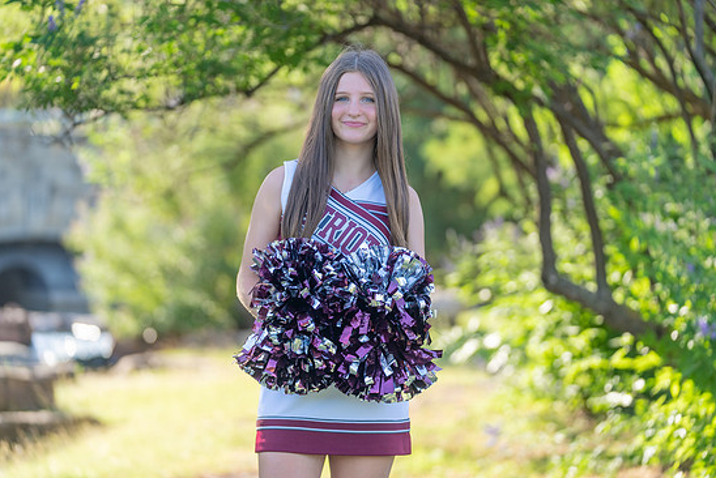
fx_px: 2547
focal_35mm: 128
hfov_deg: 16.0
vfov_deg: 10.7
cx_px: 351
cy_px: 232
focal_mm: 121
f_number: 2.8
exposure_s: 1/320
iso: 125
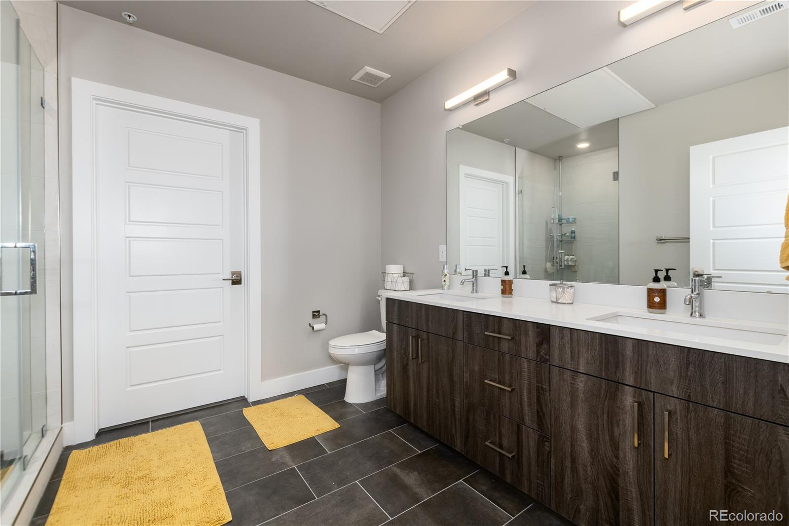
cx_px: 394
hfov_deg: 100.4
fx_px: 329
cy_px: 263
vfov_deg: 77.3
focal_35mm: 15
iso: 640
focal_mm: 10
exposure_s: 1/8
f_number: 7.1
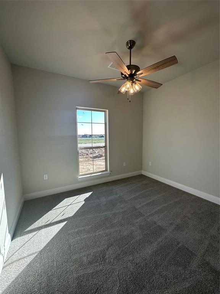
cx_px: 110
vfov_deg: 102.1
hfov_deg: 85.7
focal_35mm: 14
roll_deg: +0.3
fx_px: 119
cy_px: 147
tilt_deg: -4.9
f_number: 2.2
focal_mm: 2.22
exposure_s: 1/307
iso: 40
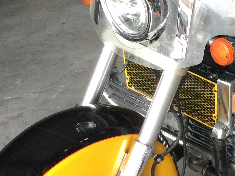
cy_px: 89
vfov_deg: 16.8
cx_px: 256
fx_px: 597
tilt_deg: -30.4
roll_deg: +4.1
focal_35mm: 88
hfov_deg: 21.2
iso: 50
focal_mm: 3.3
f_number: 2.4
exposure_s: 1/33
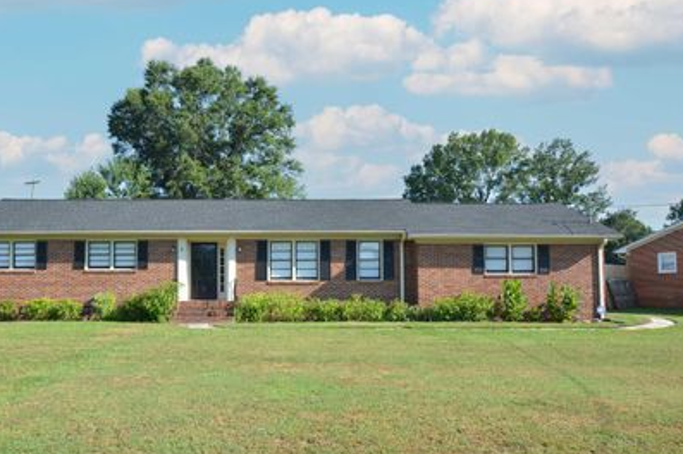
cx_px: 286
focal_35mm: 34
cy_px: 264
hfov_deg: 55.6
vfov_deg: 38.7
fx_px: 645
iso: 100
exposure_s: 1/160
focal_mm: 18
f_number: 6.3
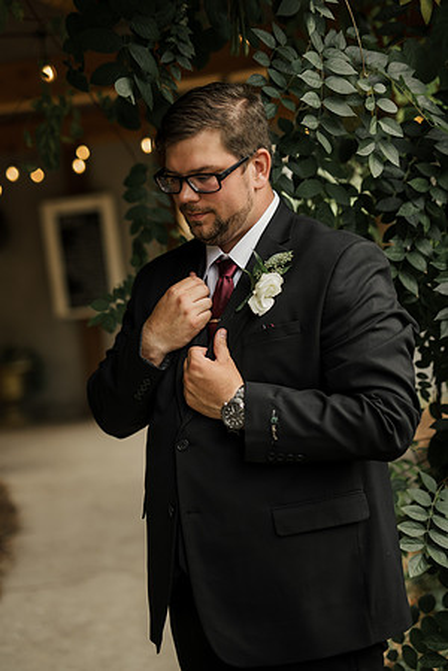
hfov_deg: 27.0
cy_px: 336
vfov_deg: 39.6
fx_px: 933
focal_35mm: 50
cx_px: 224
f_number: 1.8
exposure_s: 1/200
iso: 100
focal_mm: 50
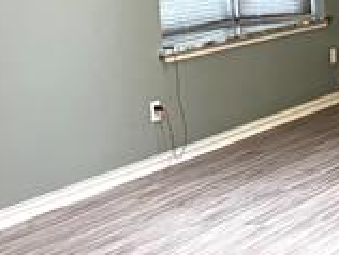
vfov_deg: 14.1
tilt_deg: -6.8
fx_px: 1030
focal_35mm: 105
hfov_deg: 17.6
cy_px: 62
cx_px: 431
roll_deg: +2.4
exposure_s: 1/60
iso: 250
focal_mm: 5.7
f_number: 1.5
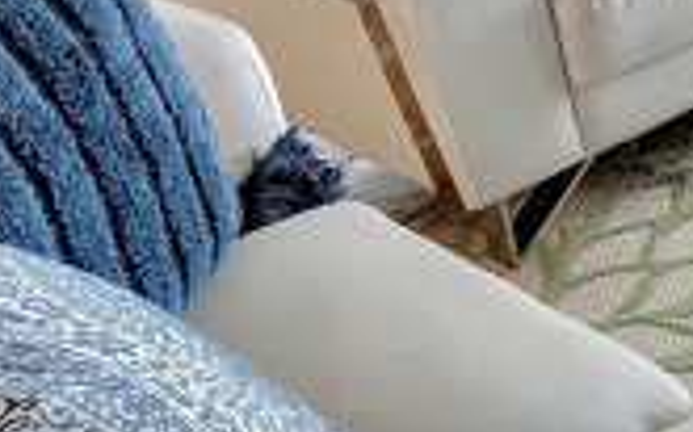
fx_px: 1397
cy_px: -585
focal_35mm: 74
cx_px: 1058
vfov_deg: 13.3
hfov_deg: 22.5
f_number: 8
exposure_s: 1/5
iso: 1000
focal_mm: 10
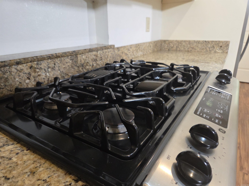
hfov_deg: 73.9
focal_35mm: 23
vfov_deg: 58.9
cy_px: 93
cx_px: 124
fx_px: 165
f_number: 1.8
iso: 500
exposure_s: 1/120
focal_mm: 5.4
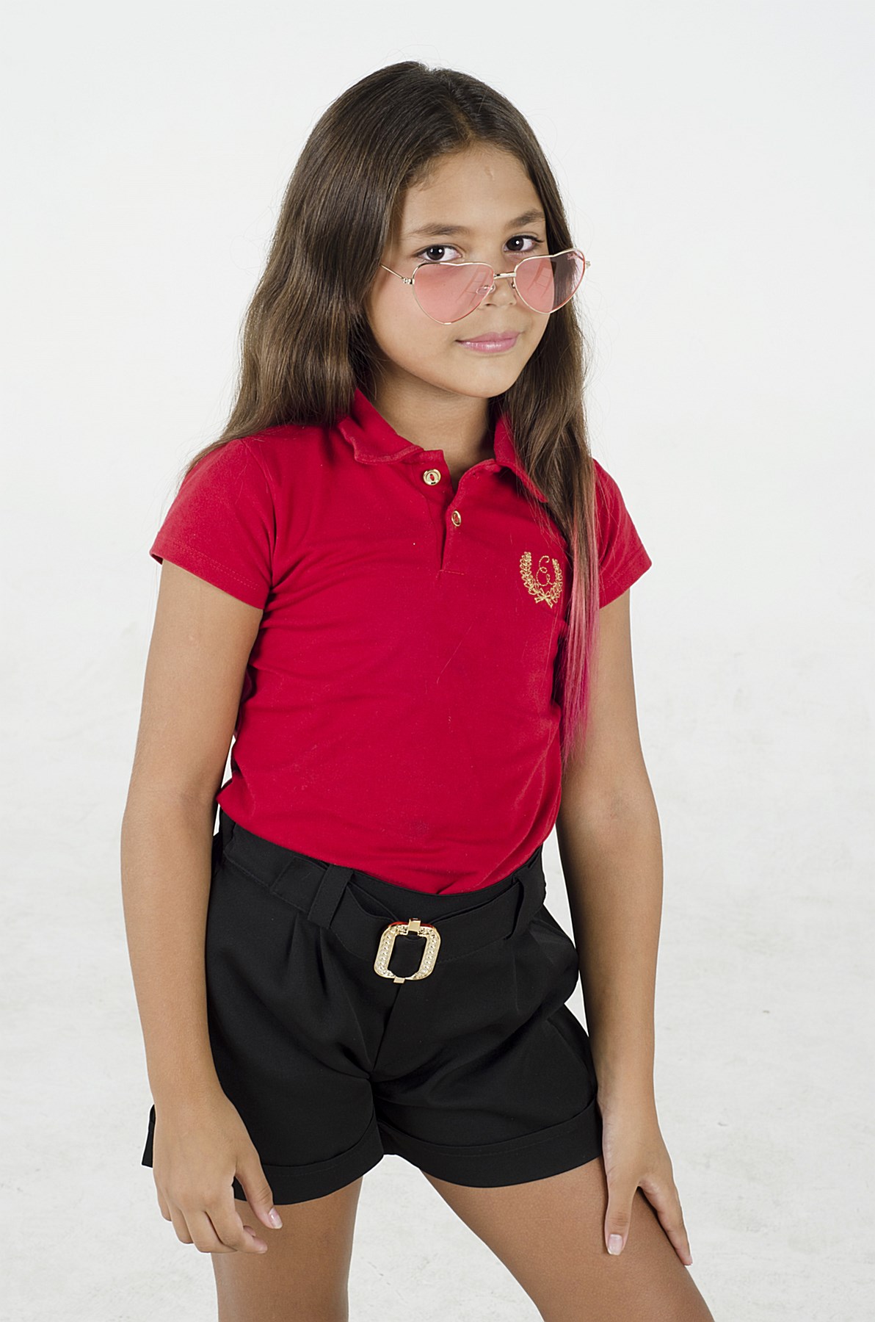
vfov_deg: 27.0
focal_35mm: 75
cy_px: 661
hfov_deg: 18.1
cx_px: 438
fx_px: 2747
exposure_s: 1/125
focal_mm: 50
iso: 200
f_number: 9
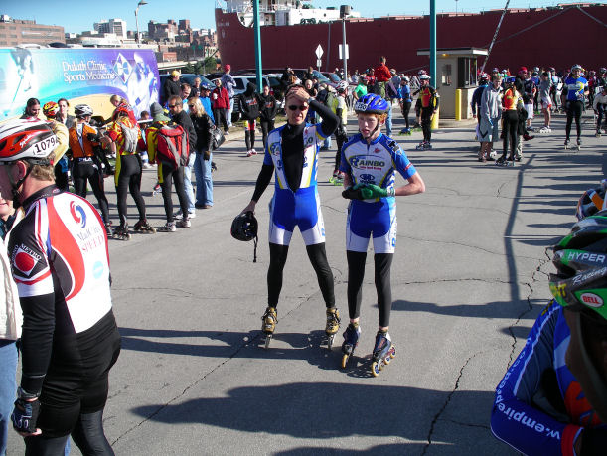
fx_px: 649
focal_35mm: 37
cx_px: 304
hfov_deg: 50.1
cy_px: 228
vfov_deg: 38.7
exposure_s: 1/320
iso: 80
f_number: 4.2
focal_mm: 7.8
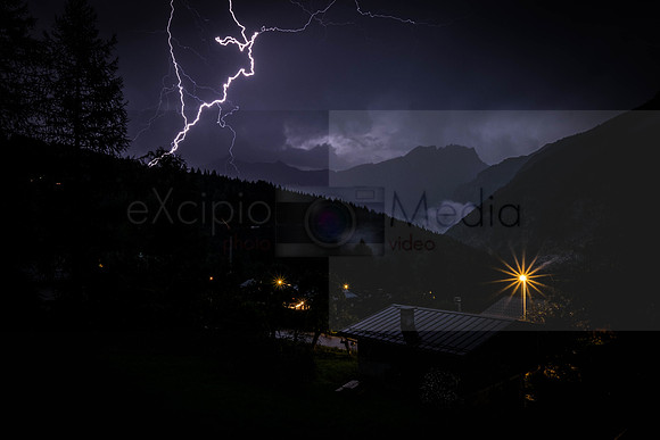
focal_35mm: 25
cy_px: 220
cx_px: 330
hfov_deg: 71.1
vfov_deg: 51.0
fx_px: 462
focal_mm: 16.6
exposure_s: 30
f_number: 22
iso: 200
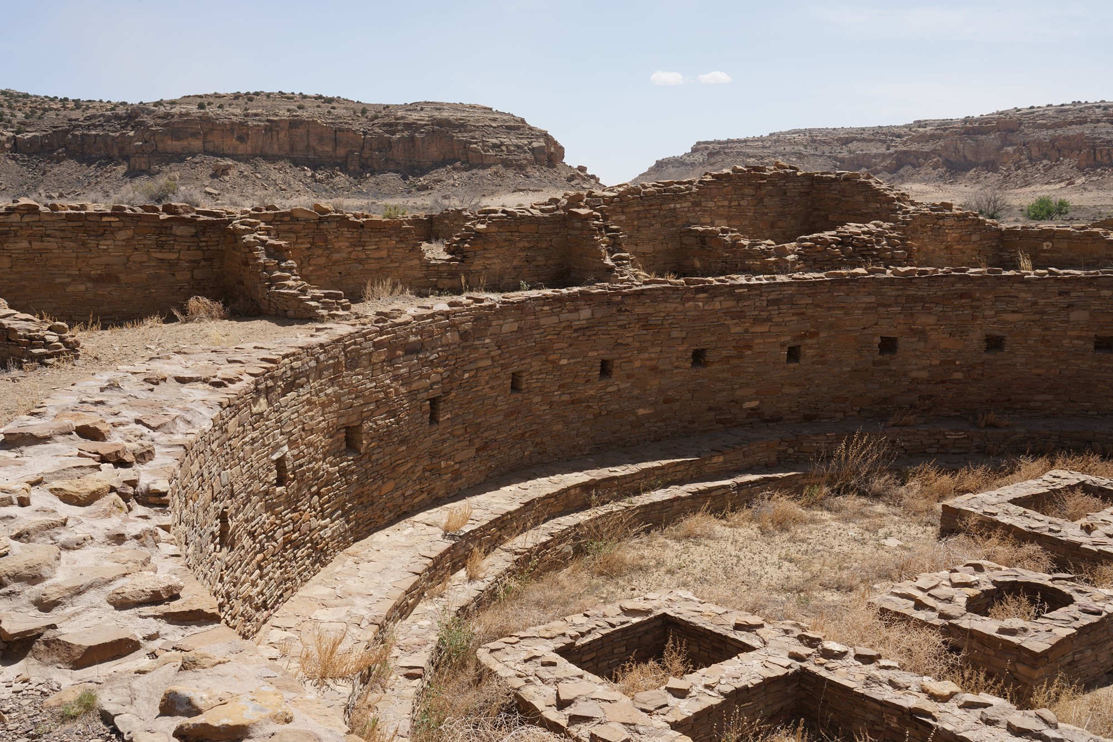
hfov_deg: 50.7
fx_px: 1175
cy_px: 371
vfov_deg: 35.1
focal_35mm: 38
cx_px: 556
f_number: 14
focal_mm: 38
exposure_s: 1/100
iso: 100
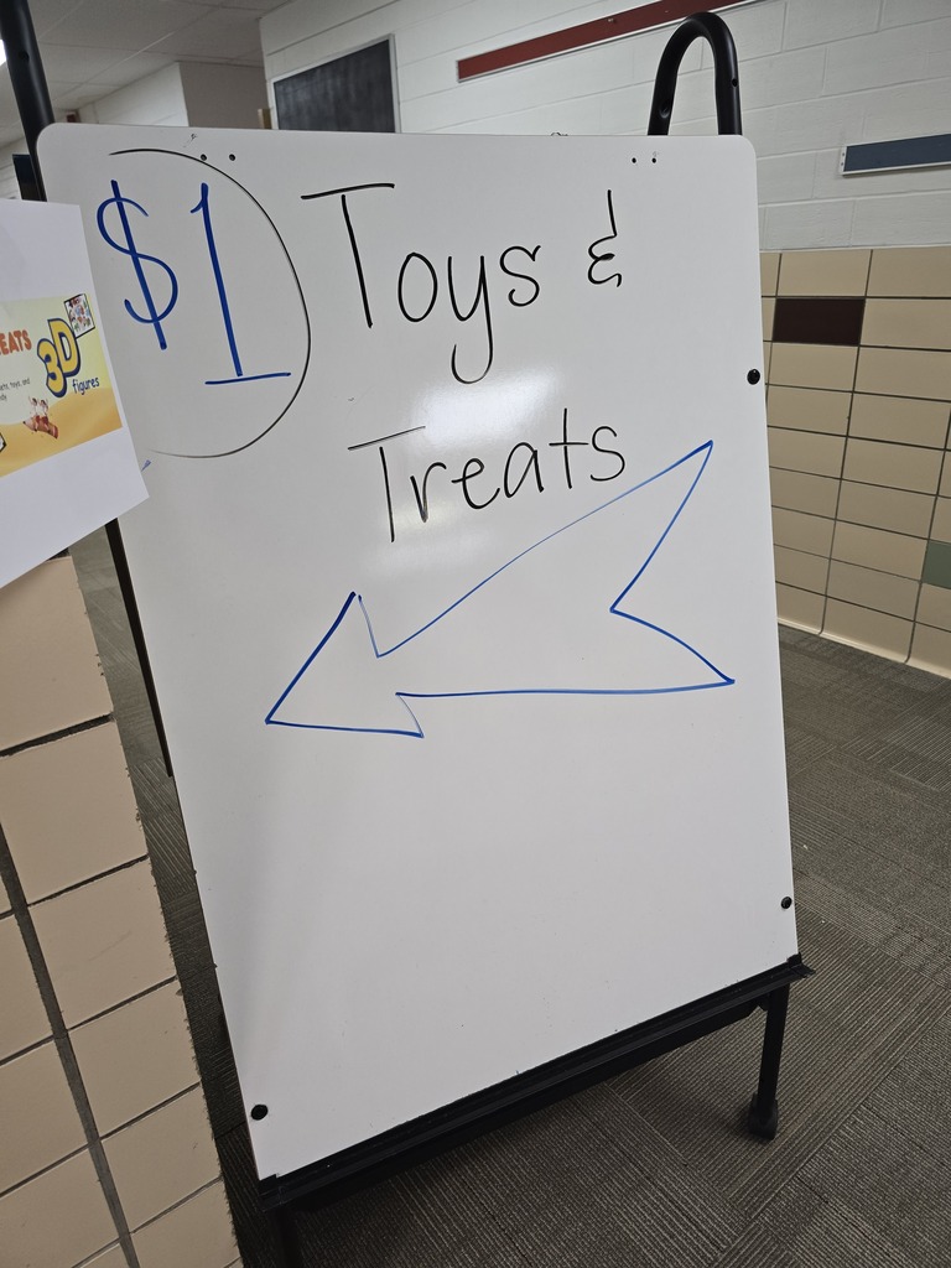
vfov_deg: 73.9
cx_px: 476
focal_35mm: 23
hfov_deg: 58.9
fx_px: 843
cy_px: 634
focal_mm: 6.3
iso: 160
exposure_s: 1/120
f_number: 1.7
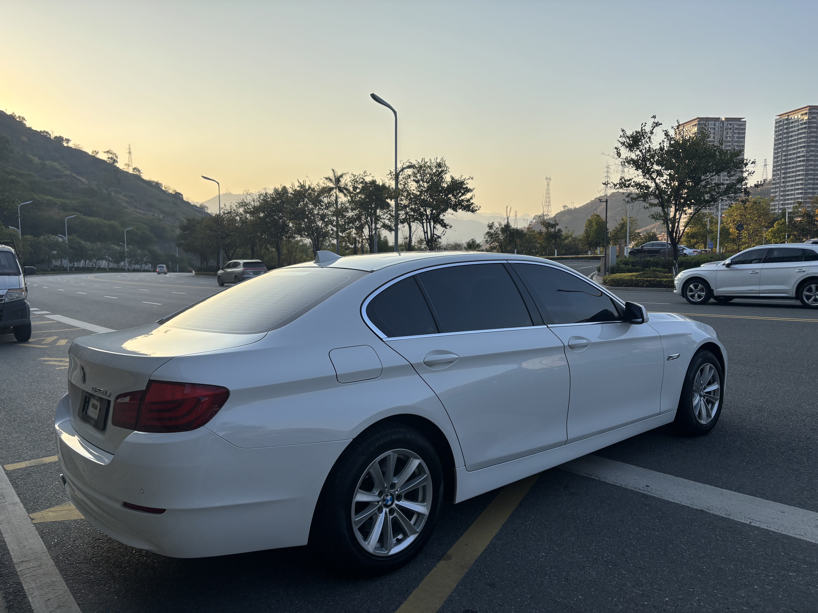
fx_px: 614
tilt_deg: -4.2
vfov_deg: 53.1
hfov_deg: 67.3
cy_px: 306
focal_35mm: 26
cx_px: 409
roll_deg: -1.1
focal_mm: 5.96
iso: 50
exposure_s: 1/2193
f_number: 1.6
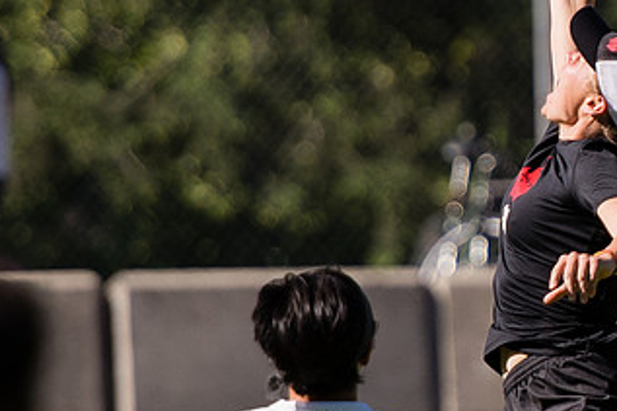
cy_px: 171
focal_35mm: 1490
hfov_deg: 1.4
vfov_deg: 0.9
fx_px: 25523
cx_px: 828
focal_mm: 200
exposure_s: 1/2000
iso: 100
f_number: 2.8
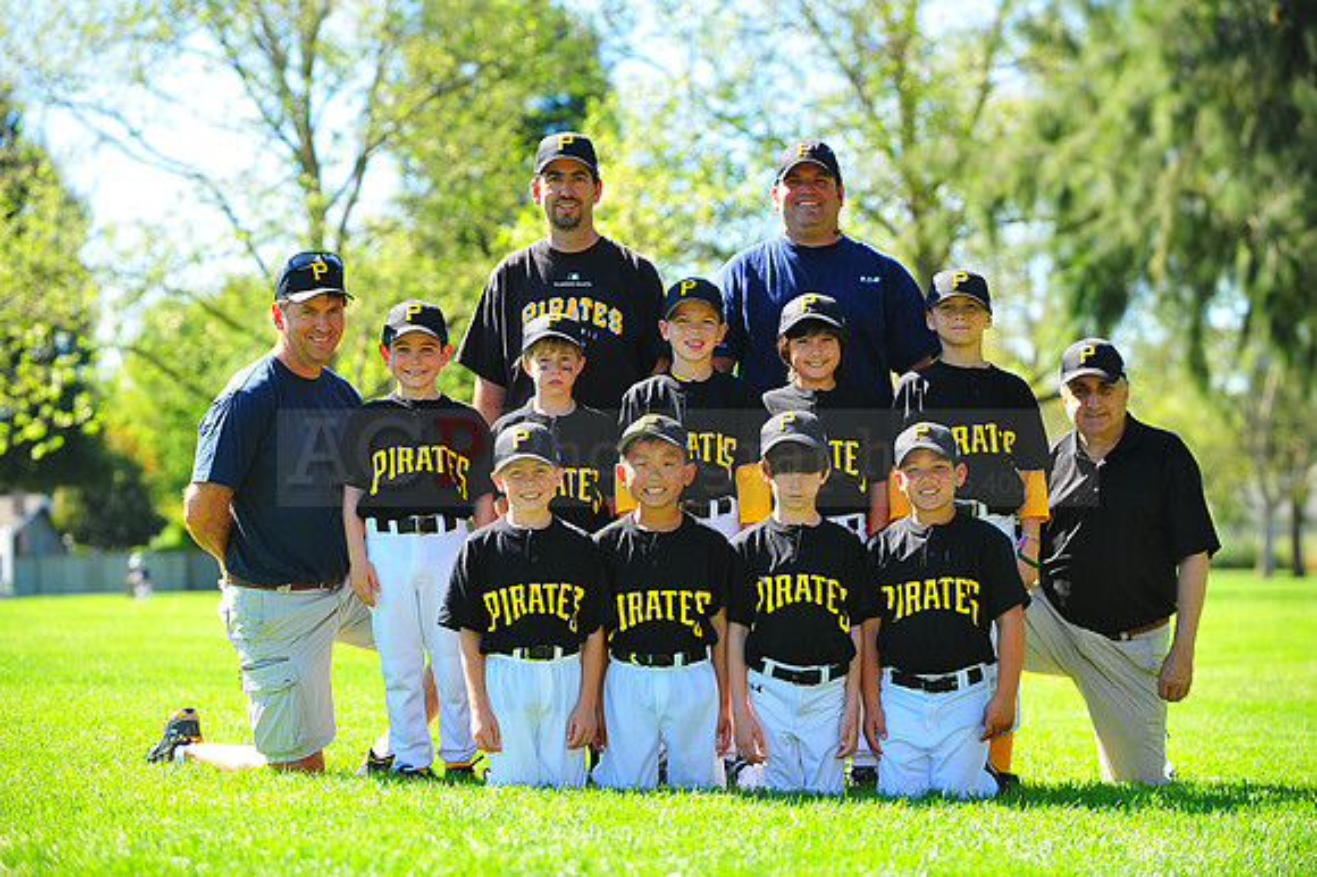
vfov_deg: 11.4
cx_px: 658
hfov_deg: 17.1
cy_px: 438
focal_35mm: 120
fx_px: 4387
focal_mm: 120
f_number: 4.5
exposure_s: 1/400
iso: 200
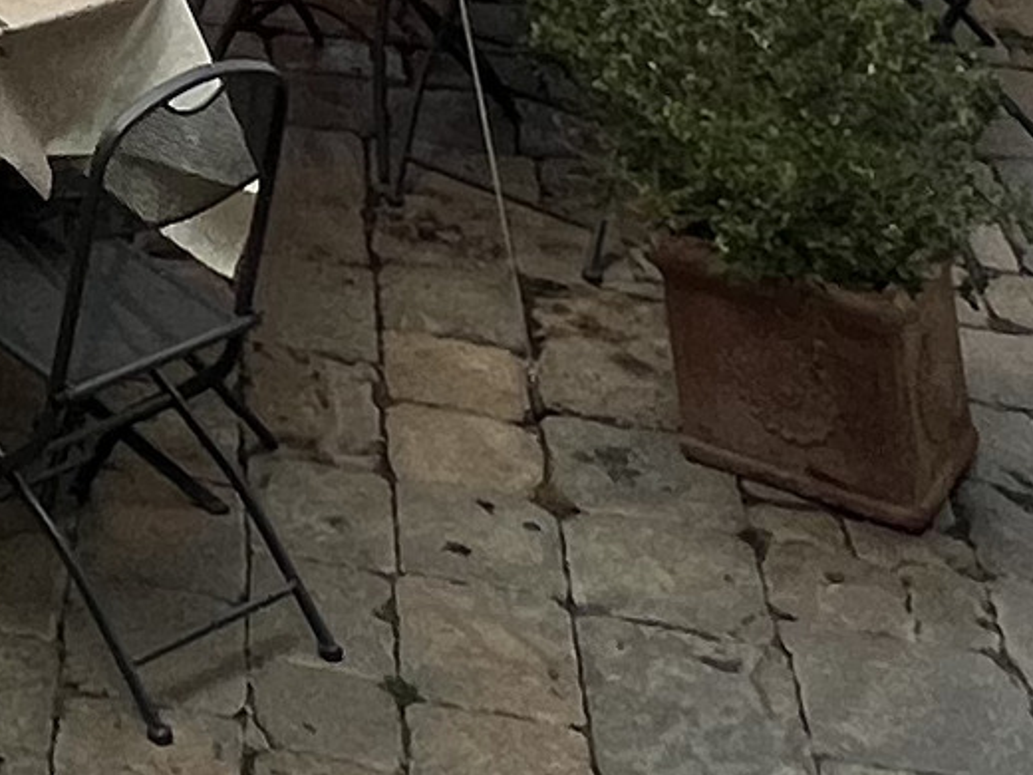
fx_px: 2984
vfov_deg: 9.5
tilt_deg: +6.0
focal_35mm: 100
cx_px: -1142
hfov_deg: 15.1
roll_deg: +0.9
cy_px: -1848
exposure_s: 1/834
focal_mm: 1.57
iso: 32
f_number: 1.8
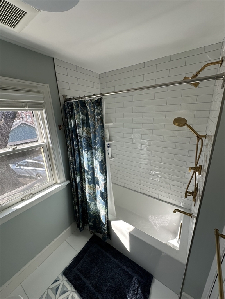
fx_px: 121
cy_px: 150
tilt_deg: -16.2
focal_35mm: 14
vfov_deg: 102.1
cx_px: 112
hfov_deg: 85.7
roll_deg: +0.8
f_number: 2.2
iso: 40
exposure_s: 1/99
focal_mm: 2.22
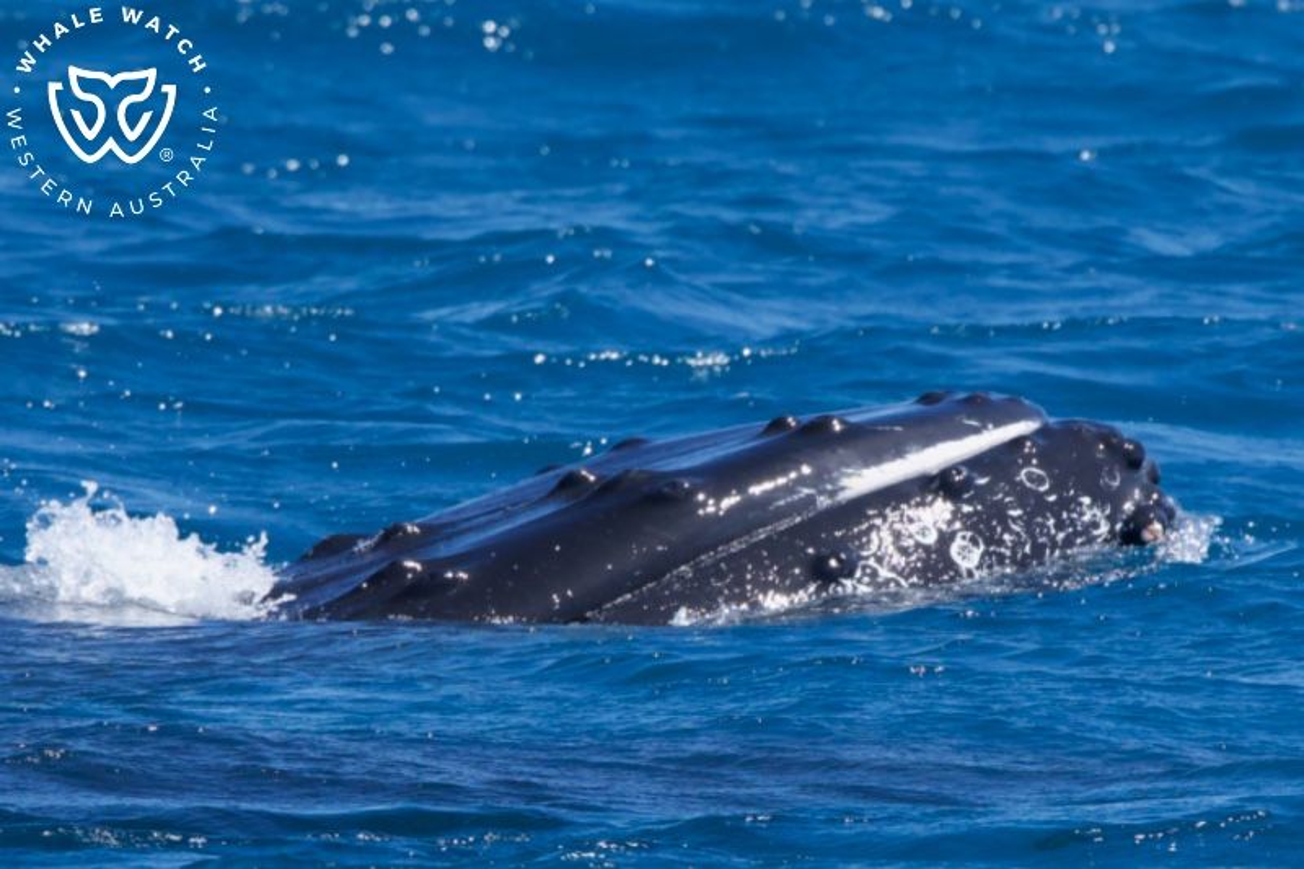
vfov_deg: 2.3
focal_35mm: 600
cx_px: 652
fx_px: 21727
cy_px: 434
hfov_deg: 3.4
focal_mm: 600
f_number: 8
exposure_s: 1/3200
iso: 1600
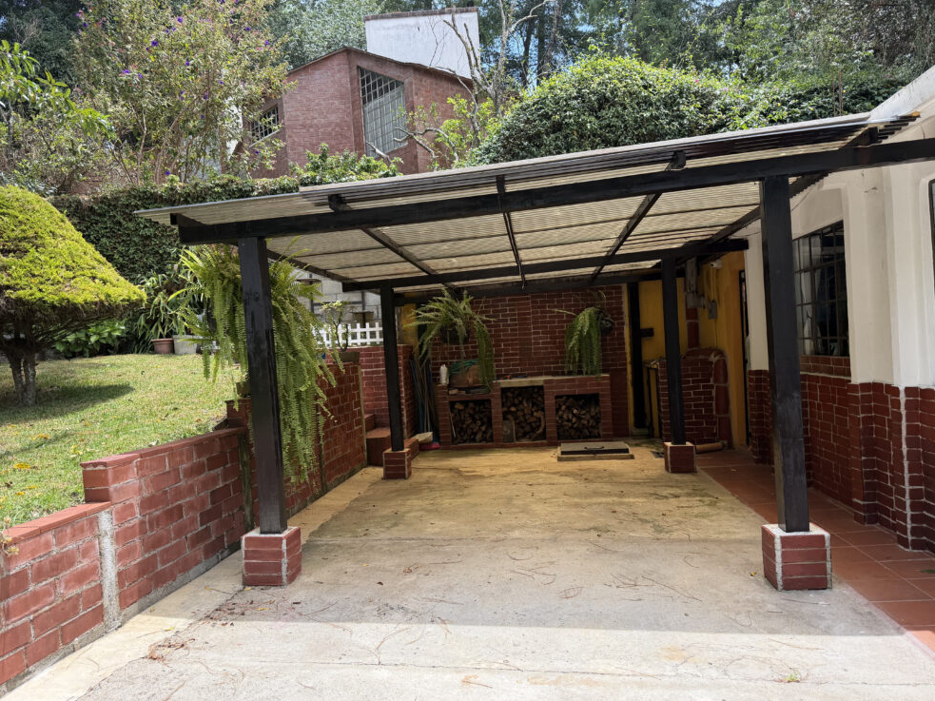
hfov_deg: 69.4
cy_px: 360
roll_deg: +3.5
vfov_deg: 54.9
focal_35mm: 25
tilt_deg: -0.6
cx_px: 450
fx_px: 675
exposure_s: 1/1091
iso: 100
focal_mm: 6.76
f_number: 1.78
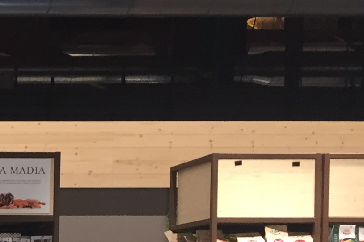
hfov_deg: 14.8
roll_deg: -1.2
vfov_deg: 10.9
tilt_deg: -1.2
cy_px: 369
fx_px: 1223
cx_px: -293
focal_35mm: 121
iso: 100
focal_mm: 4.15
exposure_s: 1/33
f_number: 2.2
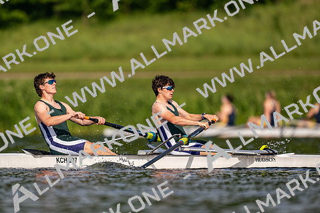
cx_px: 148
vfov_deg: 1.9
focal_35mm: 727
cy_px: 109
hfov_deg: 2.8
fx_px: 6460
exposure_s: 1/2500
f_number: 4
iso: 220
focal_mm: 600
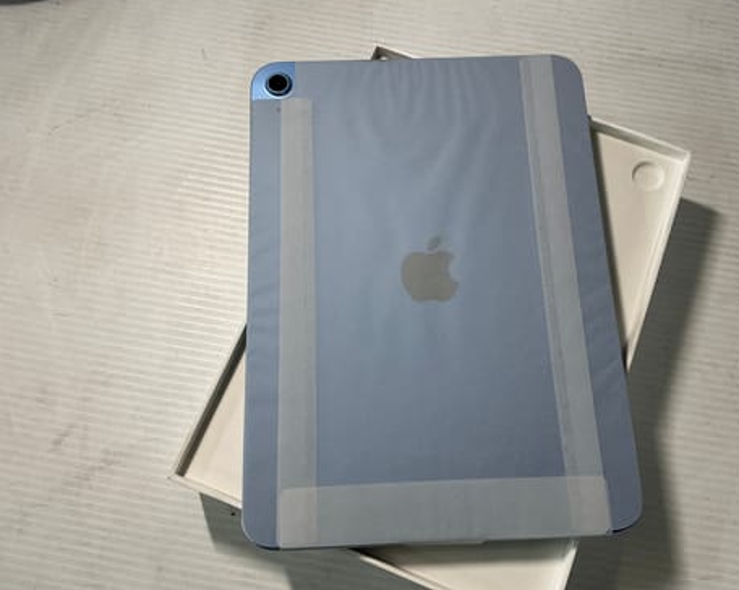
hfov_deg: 58.7
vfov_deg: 48.4
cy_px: 288
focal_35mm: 30
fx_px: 656
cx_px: 402
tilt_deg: -74.5
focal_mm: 3
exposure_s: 1/100
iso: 50
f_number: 1.8
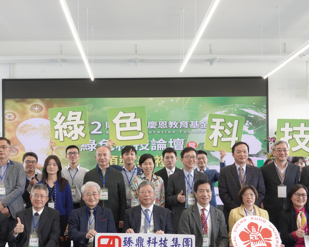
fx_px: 412
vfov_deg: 33.0
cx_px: 135
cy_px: 173
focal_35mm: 45
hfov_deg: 41.1
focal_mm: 8.8
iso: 100
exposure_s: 1/30
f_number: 2.4
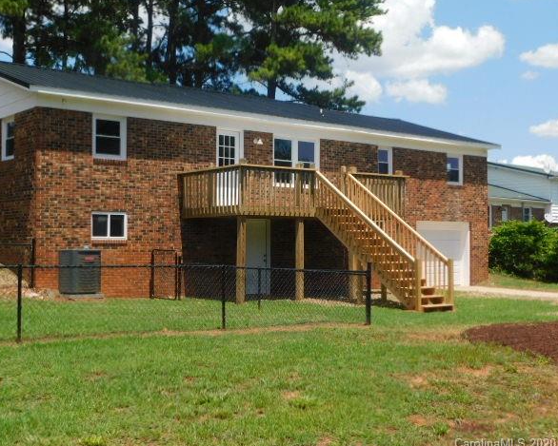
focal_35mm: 48
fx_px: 793
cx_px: 259
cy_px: 224
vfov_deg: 31.5
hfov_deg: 38.8
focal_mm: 8
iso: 125
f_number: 3.7
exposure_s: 1/1000
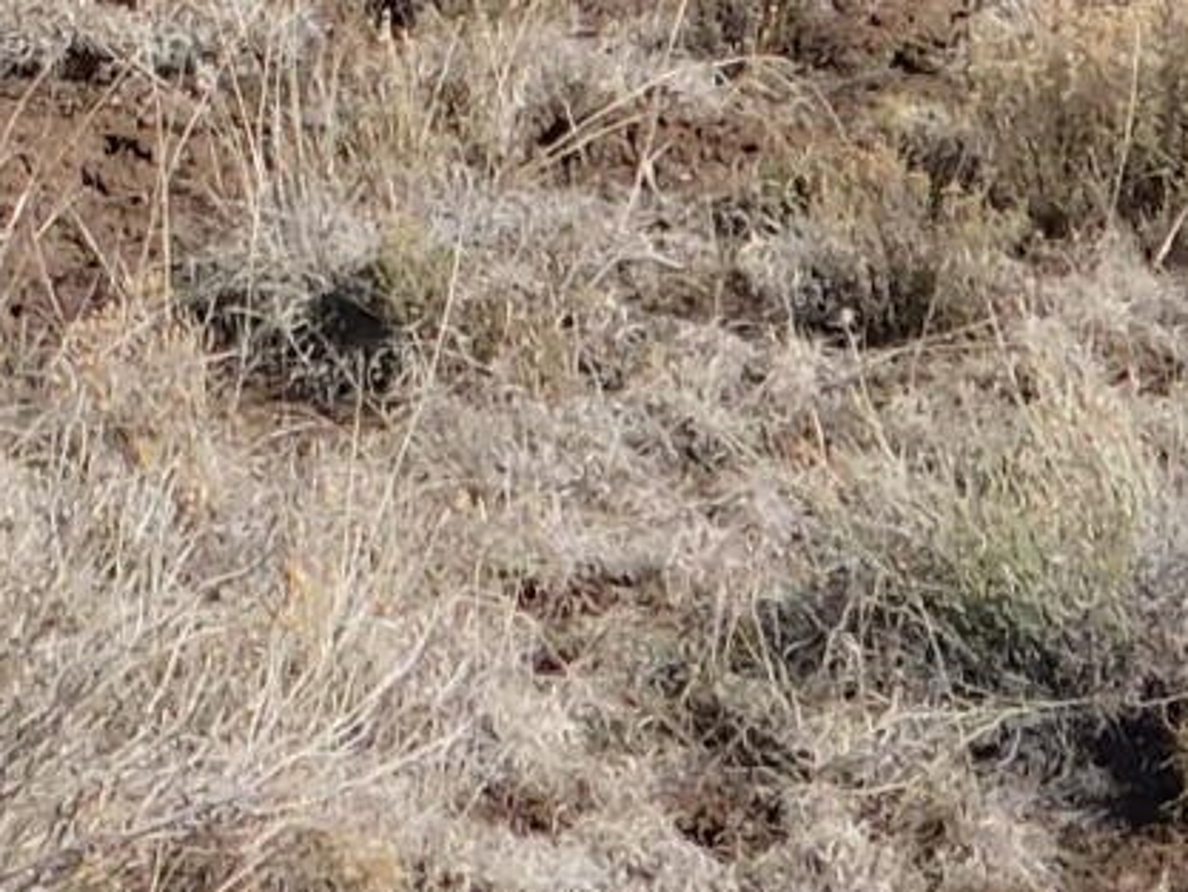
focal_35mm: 216
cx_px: 94
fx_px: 7415
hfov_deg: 9.1
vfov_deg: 6.4
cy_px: -1696
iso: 125
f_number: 6.4
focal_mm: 5.3
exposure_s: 1/500
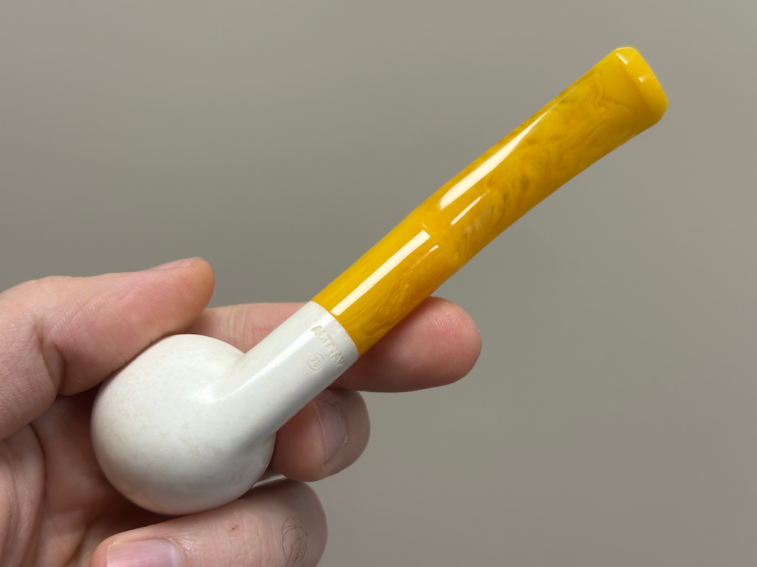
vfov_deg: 30.3
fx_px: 1050
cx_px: 378
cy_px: 284
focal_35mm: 48
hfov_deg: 39.7
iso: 64
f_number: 1.78
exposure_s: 1/100
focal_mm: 6.86
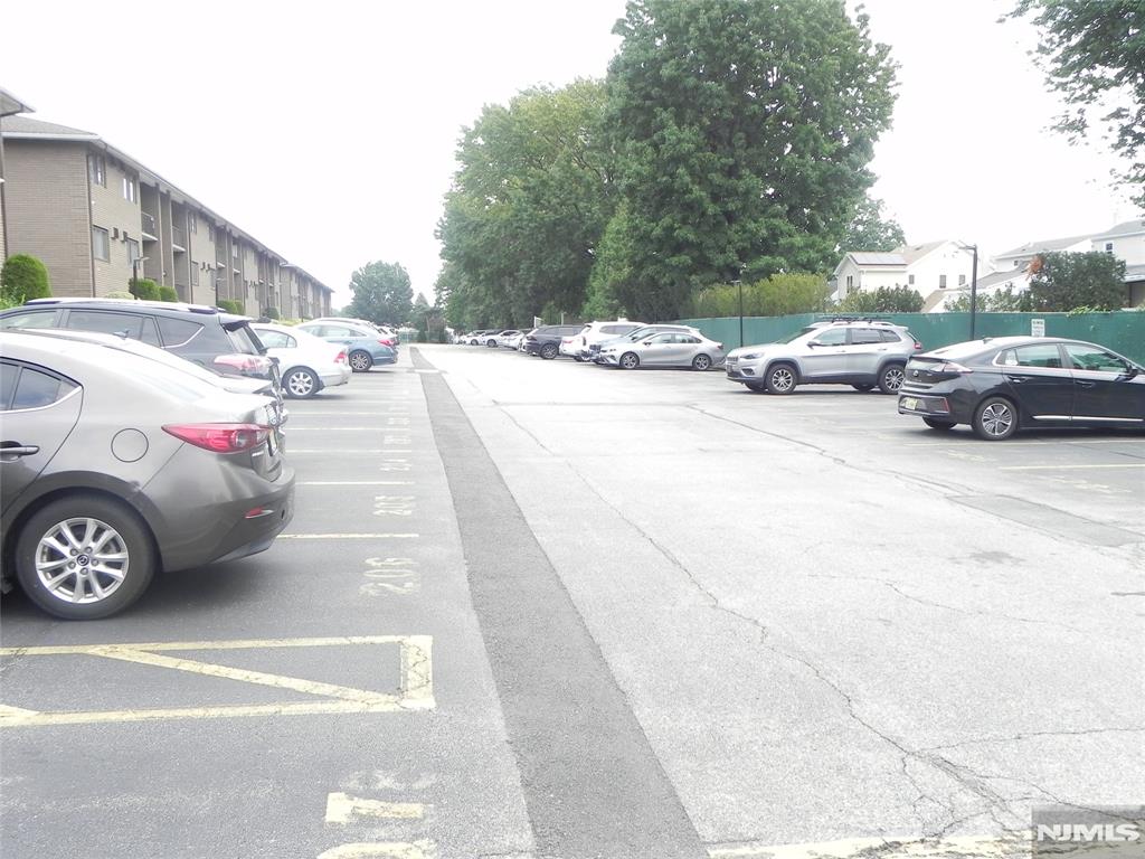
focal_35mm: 33
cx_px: 572
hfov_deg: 55.4
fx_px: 1092
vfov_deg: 42.9
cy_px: 430
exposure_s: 1/154
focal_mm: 5.9
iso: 160
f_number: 4.5
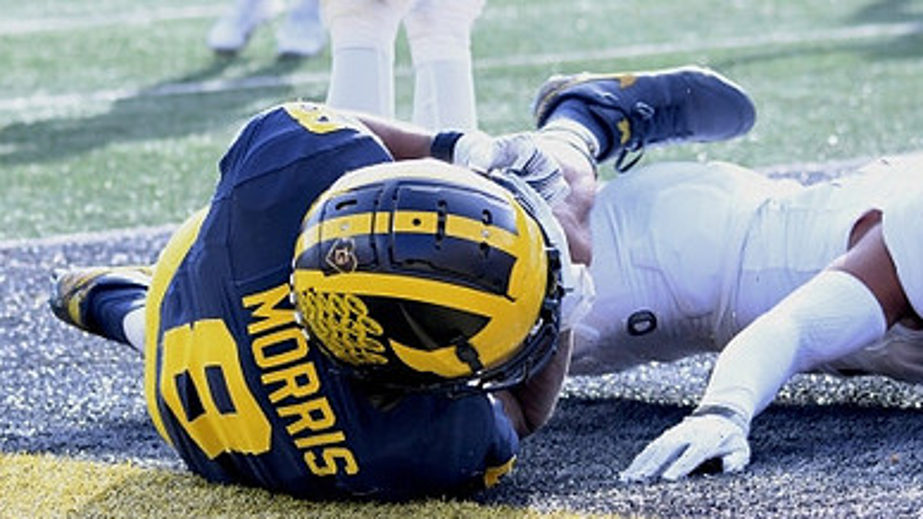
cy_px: 345
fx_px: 6313
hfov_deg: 8.4
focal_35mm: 258
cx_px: 550
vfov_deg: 4.7
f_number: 4.8
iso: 1250
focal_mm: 110
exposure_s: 1/1250
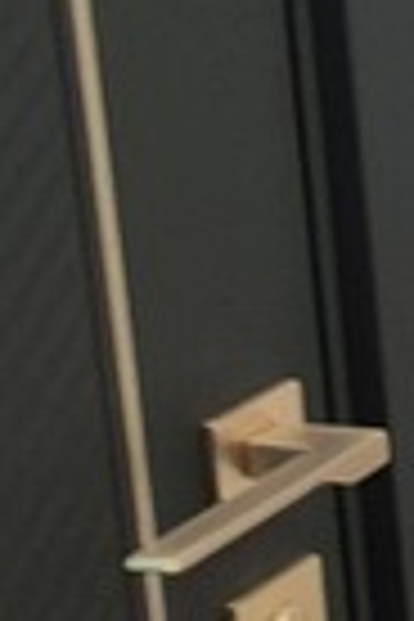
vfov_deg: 19.5
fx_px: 1690
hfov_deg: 8.2
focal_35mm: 98
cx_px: 1634
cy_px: -144
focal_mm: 2.2
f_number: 2.2
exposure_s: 1/50
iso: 64
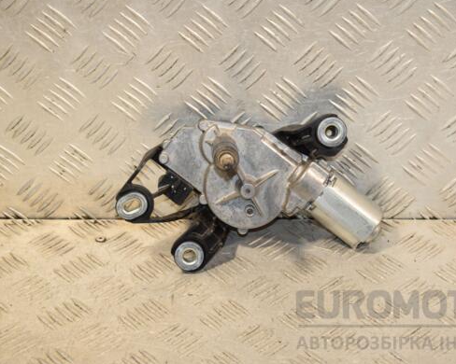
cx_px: 278
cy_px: 180
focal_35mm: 90
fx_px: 1214
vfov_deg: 17.1
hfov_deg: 21.2
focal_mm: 52
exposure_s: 1/200
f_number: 7.1
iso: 800
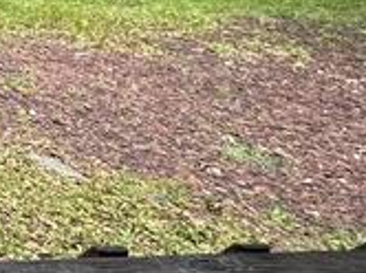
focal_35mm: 72
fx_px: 760
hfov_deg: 14.6
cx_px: -539
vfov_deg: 18.8
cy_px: -88
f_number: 2.2
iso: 40
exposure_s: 1/270
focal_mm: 2.22
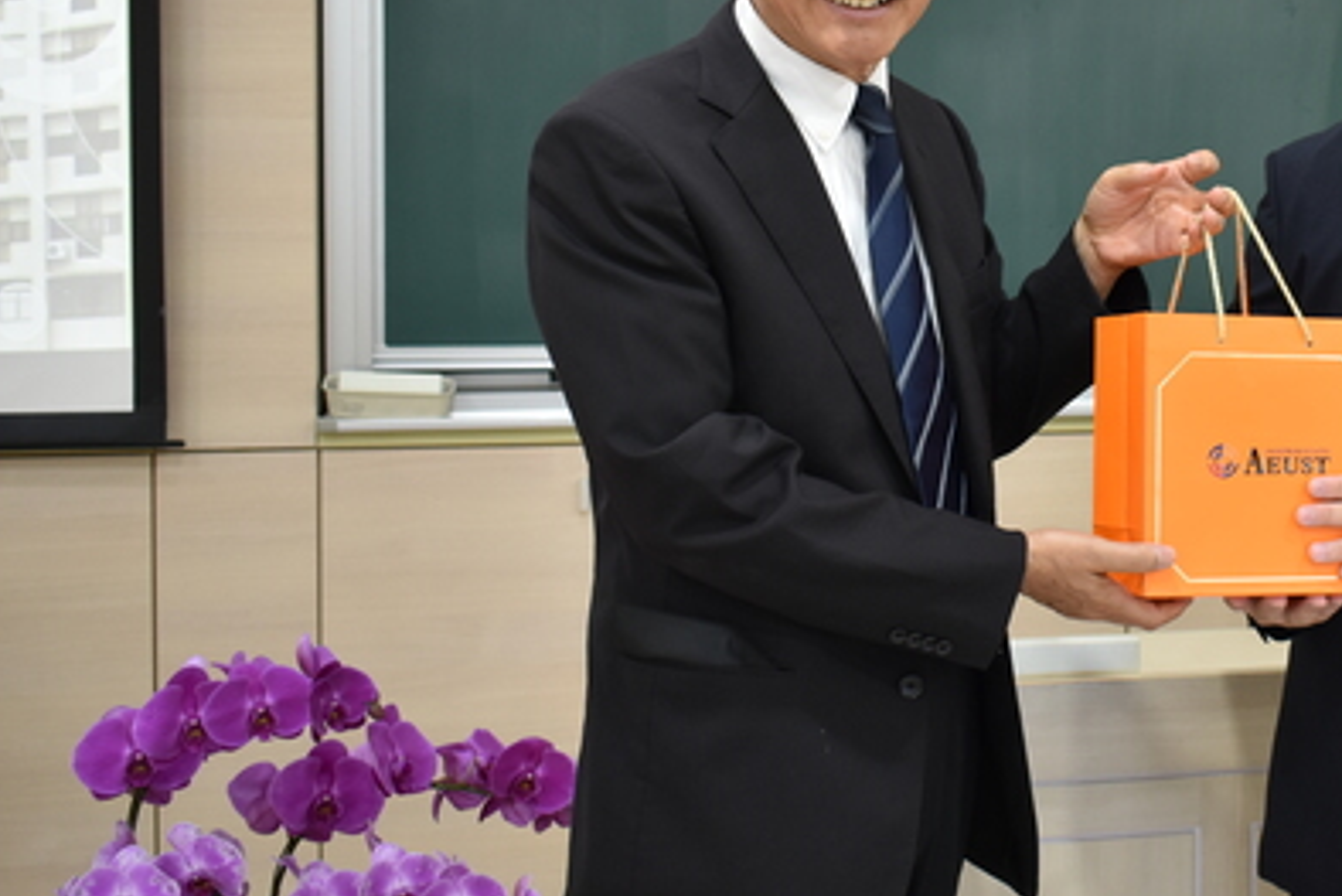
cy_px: 216
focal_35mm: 64
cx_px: 1114
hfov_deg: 30.5
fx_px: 2387
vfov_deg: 21.1
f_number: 4
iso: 500
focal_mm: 24
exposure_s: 1/30
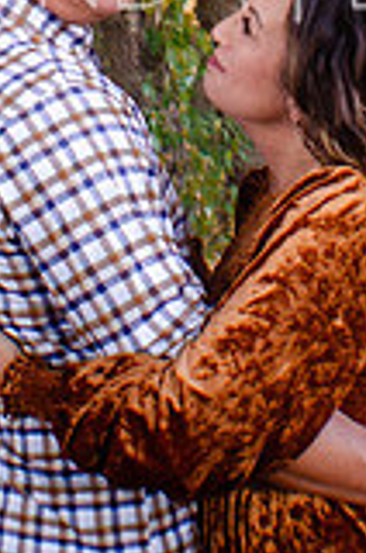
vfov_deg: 13.5
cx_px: 183
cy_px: -138
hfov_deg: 9.2
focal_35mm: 148
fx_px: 2267
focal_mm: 35
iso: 500
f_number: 4
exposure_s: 1/60
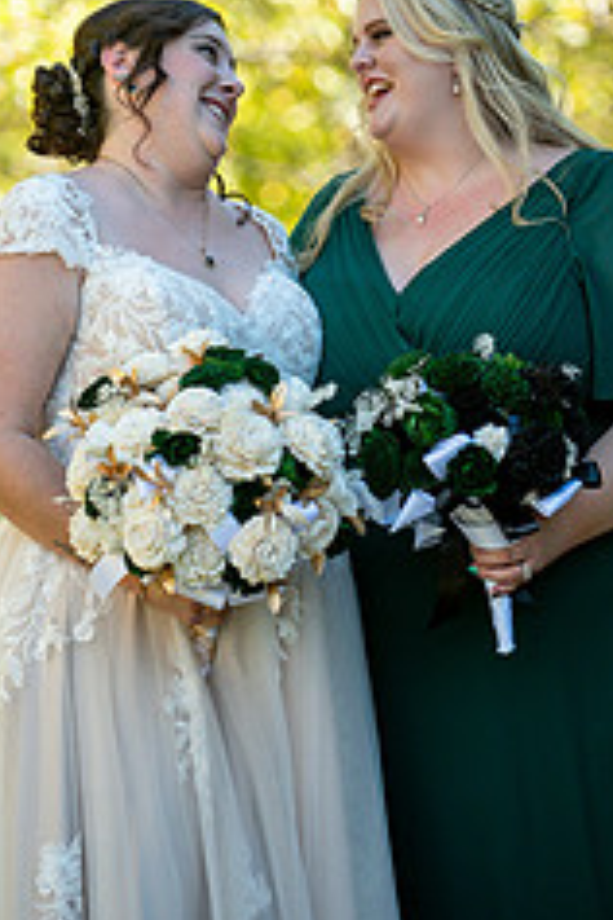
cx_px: 198
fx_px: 7279
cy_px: 198
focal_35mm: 285
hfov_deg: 4.8
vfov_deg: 7.2
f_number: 2.8
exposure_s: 1/1600
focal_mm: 150
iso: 400
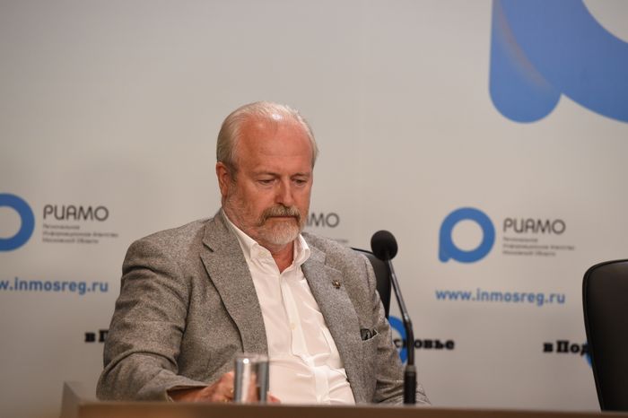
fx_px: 3051
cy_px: 209
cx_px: 314
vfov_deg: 7.8
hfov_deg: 11.8
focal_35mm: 175
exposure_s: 1/400
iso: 2500
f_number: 4.5
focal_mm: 175
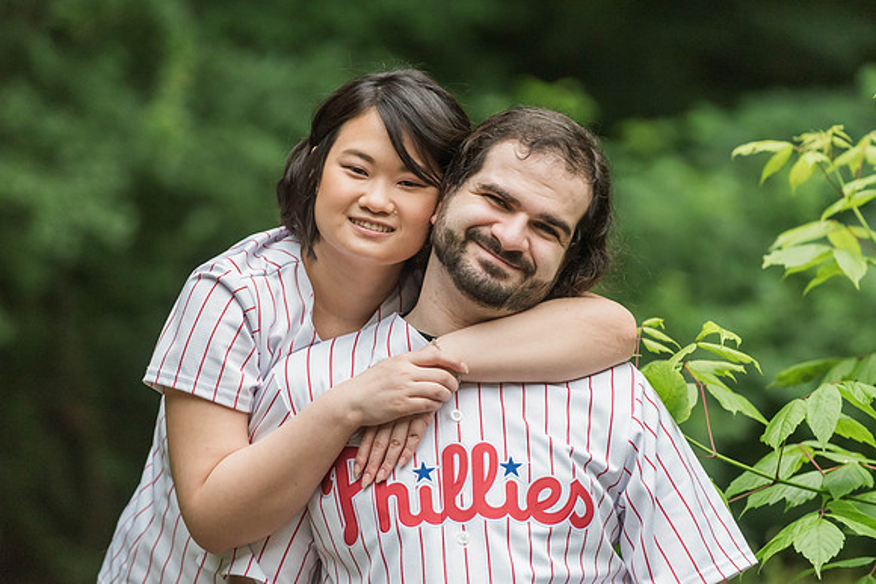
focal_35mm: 197
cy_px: 292
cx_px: 438
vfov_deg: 7.0
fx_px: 4796
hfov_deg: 10.4
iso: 2000
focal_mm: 190
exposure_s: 1/1600
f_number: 4
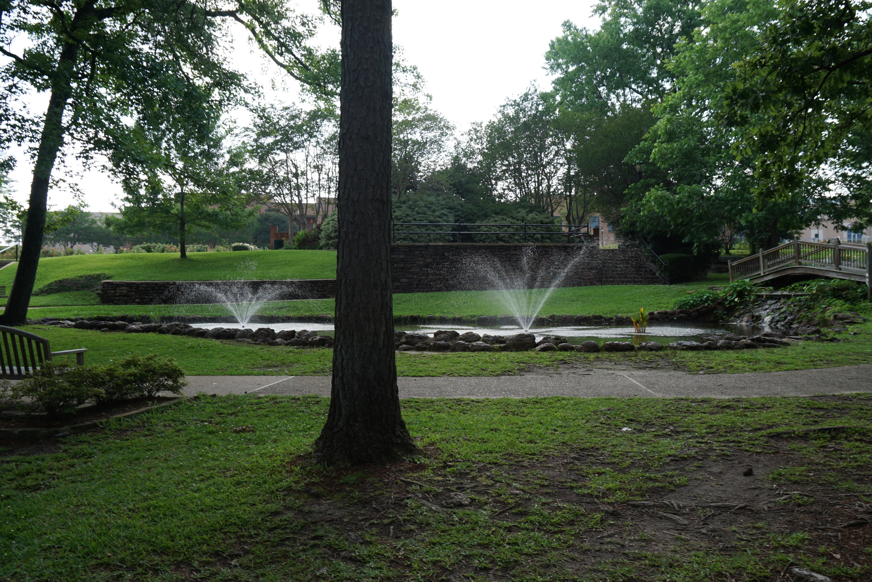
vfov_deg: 41.7
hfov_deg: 59.5
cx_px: 436
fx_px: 763
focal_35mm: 32
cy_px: 291
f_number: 7.1
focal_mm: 21
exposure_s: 1/100
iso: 100
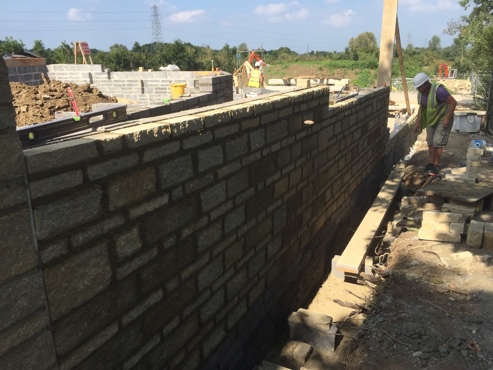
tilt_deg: -18.8
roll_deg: +0.6
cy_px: 185
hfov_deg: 61.7
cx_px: 246
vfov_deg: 48.2
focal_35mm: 29
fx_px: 413
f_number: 2.2
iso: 32
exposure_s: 1/1236
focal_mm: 4.15
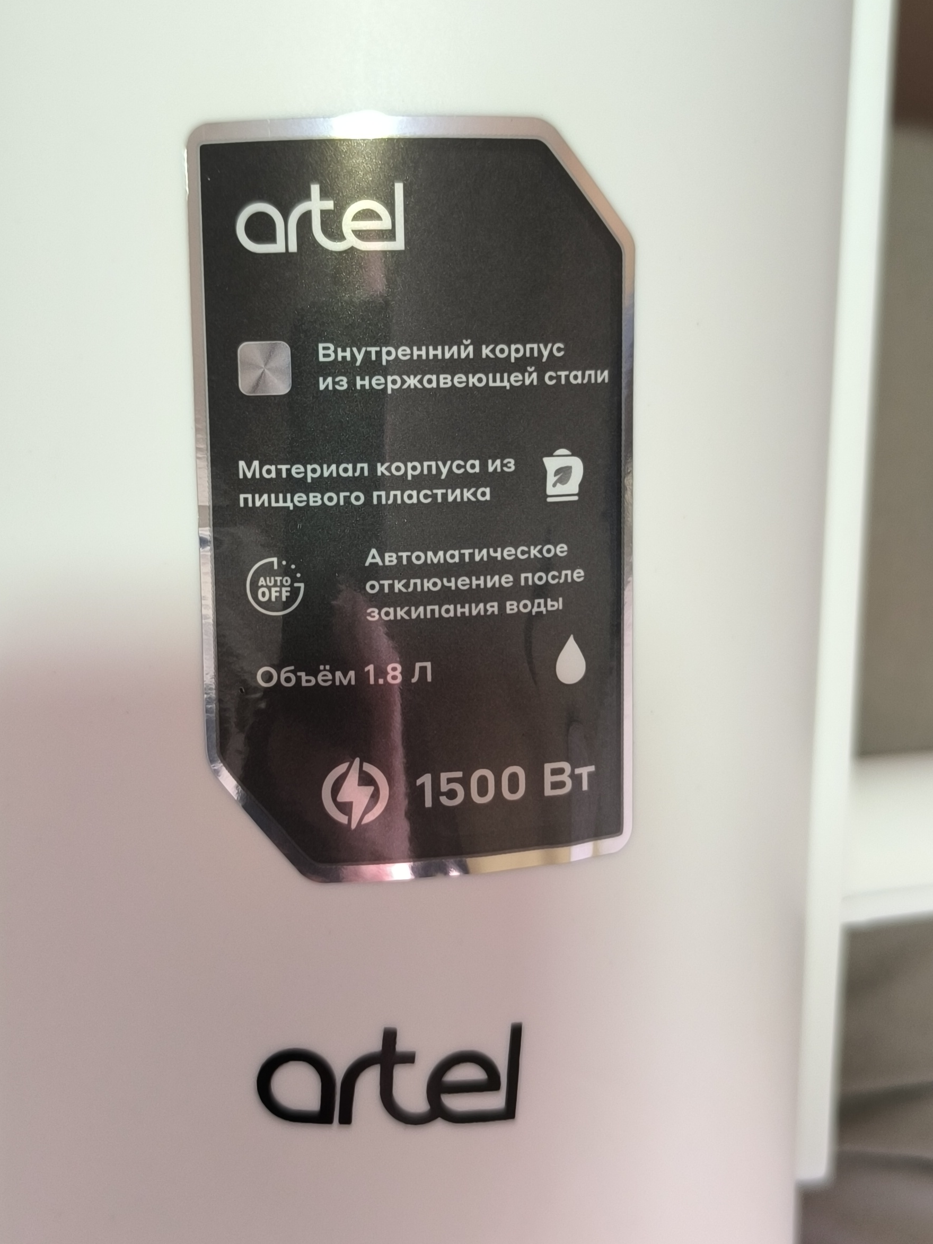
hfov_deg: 36.0
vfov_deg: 46.7
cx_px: 436
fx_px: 1437
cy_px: 559
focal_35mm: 40
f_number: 1.65
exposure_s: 1/25
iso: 1250
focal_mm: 6.14
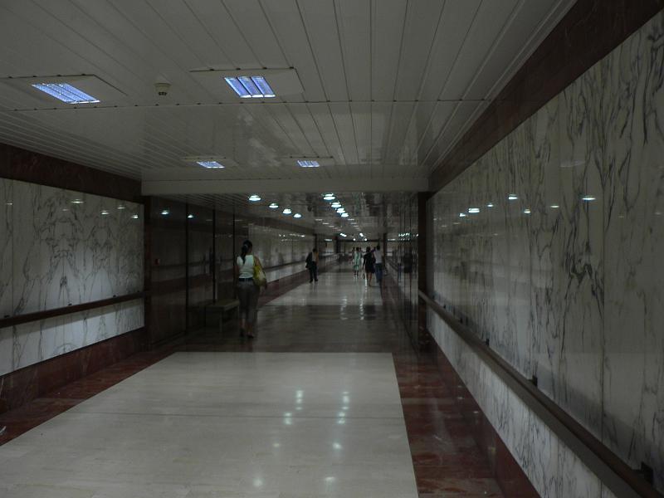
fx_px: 691
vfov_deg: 39.7
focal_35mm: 36
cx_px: 332
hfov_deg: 51.4
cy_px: 249
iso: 80
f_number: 2.8
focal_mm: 6
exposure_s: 1/15
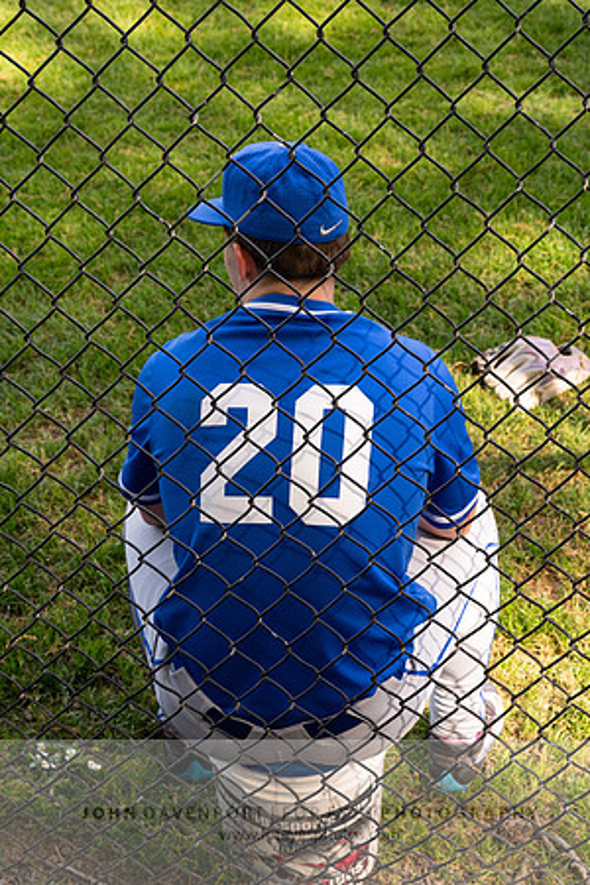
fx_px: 1721
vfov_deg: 28.8
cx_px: 295
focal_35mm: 70
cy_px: 442
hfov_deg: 19.5
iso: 1000
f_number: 10
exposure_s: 1/200
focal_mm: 70
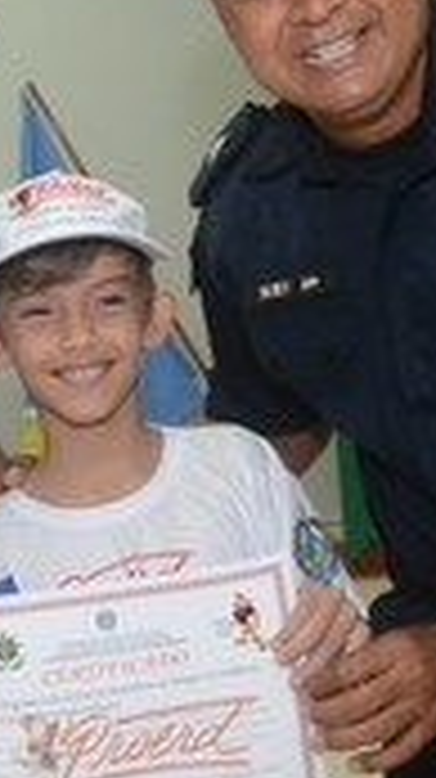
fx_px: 1854
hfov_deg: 13.4
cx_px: 153
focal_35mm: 90
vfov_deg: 23.7
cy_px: 328
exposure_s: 1/100
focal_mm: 22
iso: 1600
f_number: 3.8
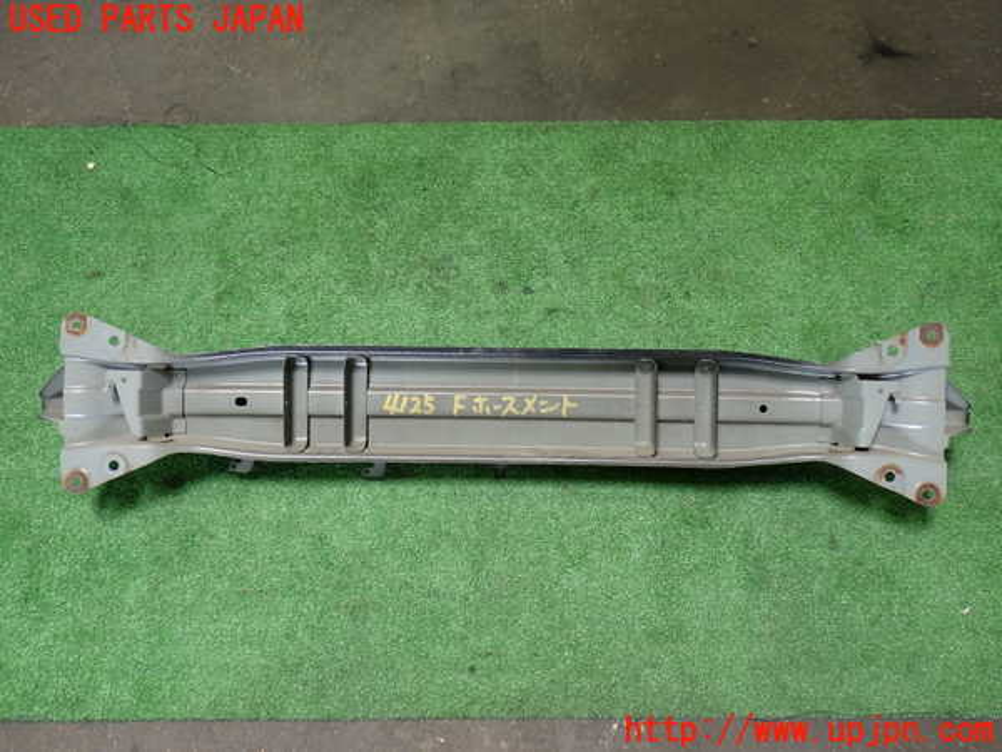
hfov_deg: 56.8
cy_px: 376
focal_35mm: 32
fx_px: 926
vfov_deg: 44.2
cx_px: 501
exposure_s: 1/50
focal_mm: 5.79
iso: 200
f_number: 2.4
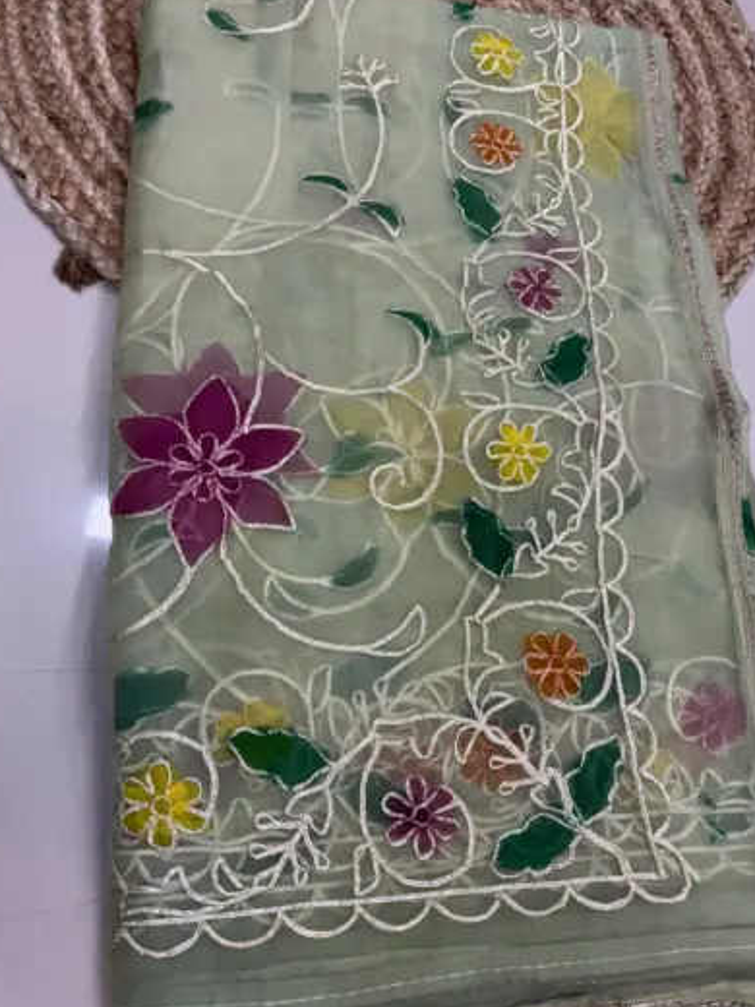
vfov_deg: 56.8
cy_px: 519
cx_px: 438
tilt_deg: -62.5
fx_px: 931
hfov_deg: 44.0
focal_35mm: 32
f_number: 1.6
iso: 80
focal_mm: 5.96
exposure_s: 1/100
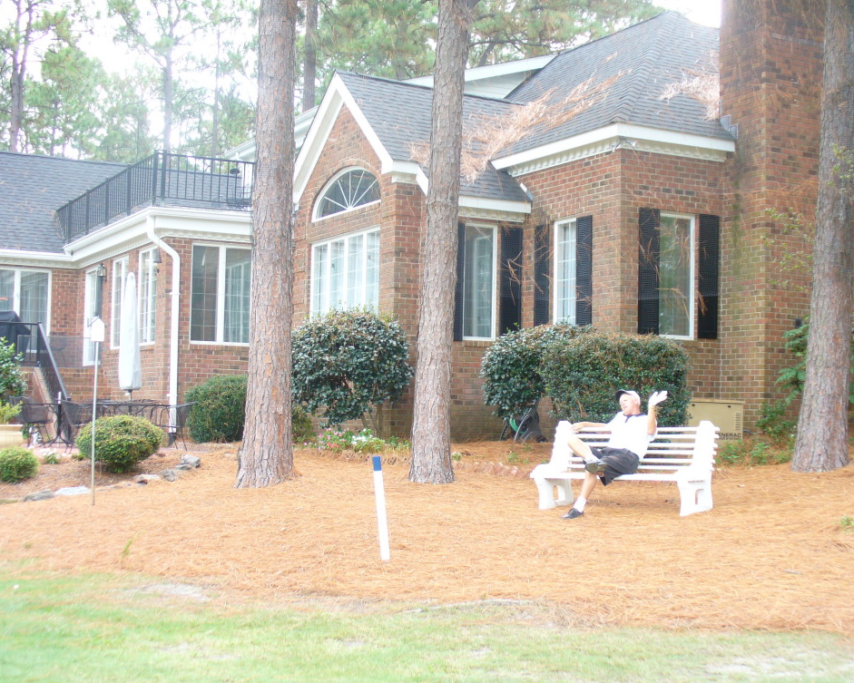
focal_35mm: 51
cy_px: 341
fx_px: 1289
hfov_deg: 36.6
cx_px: 440
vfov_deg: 29.7
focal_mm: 7.9
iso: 80
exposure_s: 1/80
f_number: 3
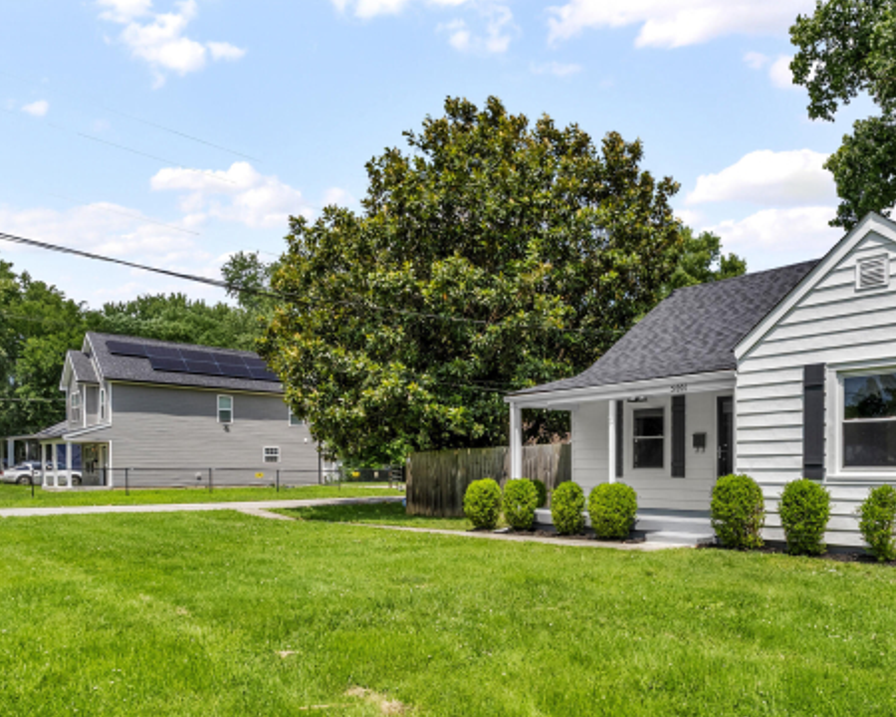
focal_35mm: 25
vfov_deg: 55.4
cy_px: 486
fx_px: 663
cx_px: 537
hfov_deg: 67.4
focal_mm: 16
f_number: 11
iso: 400
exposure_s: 1/640
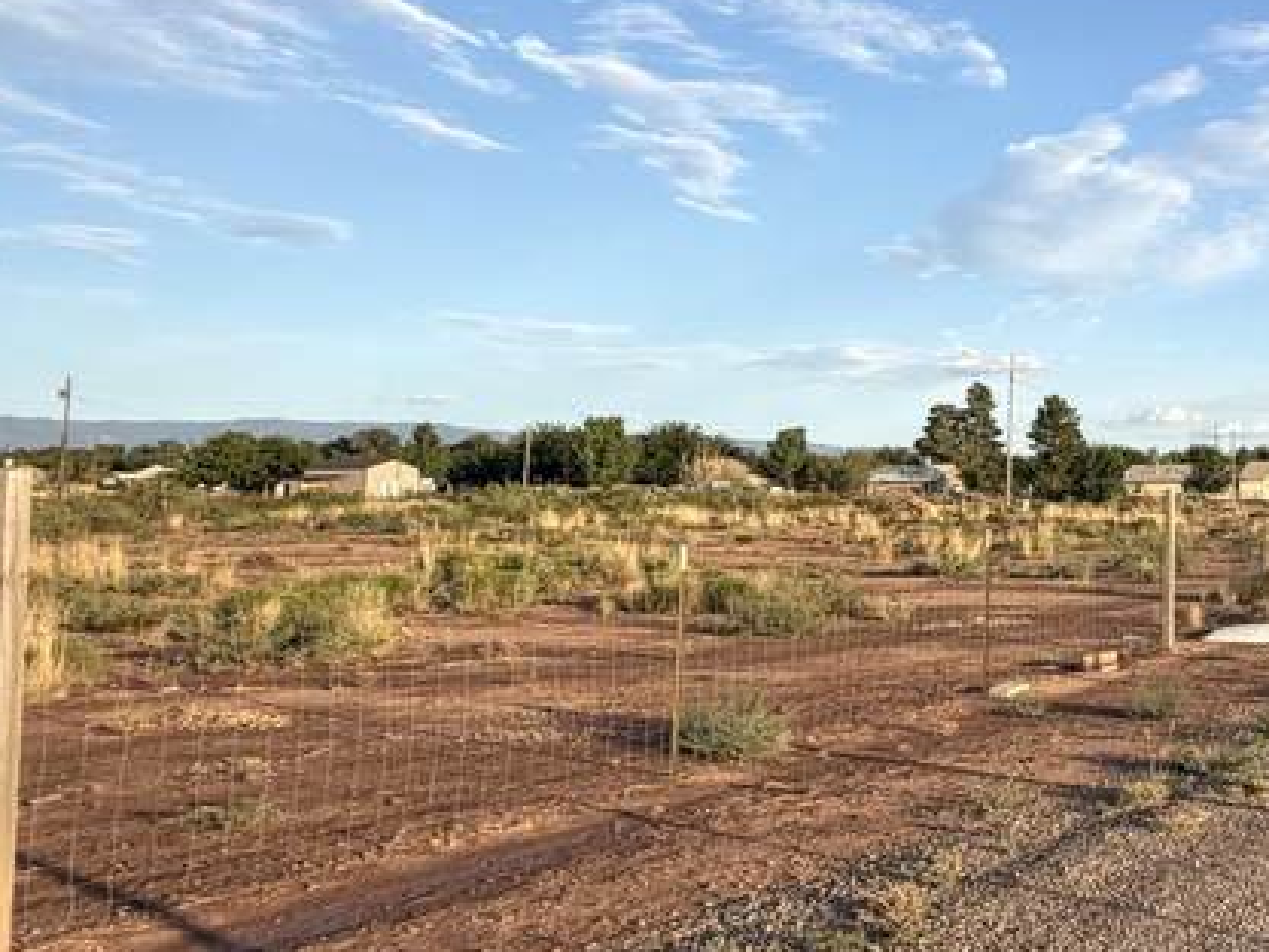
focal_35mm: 43
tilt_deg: +5.6
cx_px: 1351
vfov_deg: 33.4
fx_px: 1577
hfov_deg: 37.6
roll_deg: +0.9
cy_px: 347
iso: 40
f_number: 2.2
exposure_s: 1/502
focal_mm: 2.22
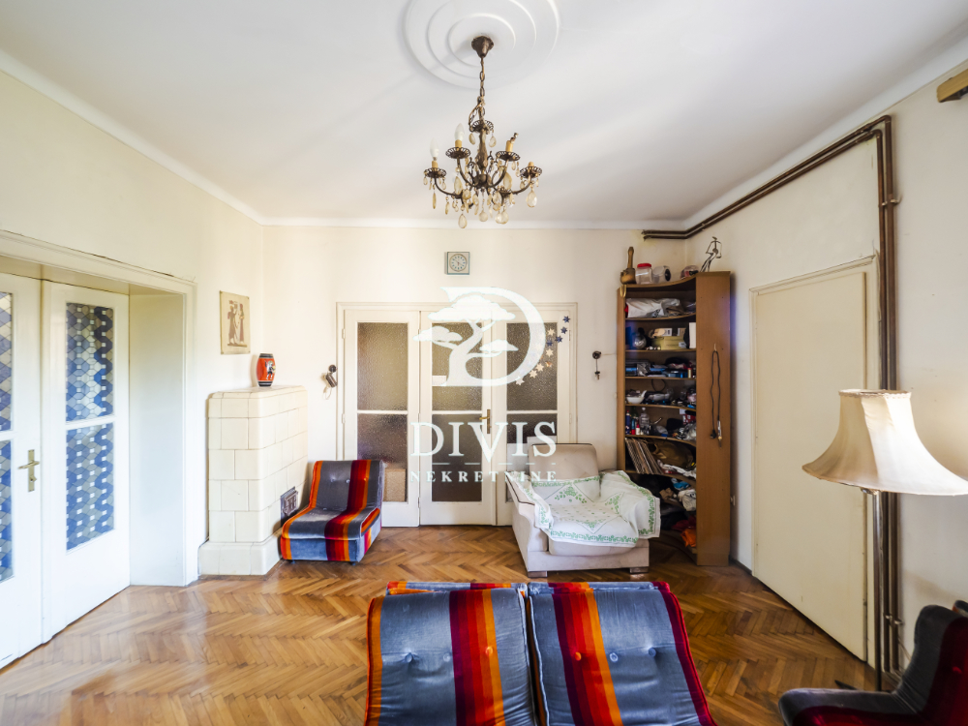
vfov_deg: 85.7
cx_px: 484
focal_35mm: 14
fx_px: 391
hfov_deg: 102.1
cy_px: 363
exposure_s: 1/10
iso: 400
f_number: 4
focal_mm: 7
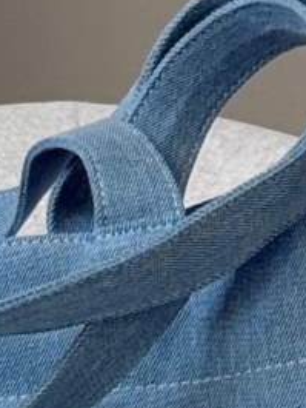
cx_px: -109
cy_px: 591
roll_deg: +0.8
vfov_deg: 5.4
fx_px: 4263
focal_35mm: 362
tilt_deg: -13.7
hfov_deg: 4.1
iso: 100
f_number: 1.78
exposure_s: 1/102
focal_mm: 6.76
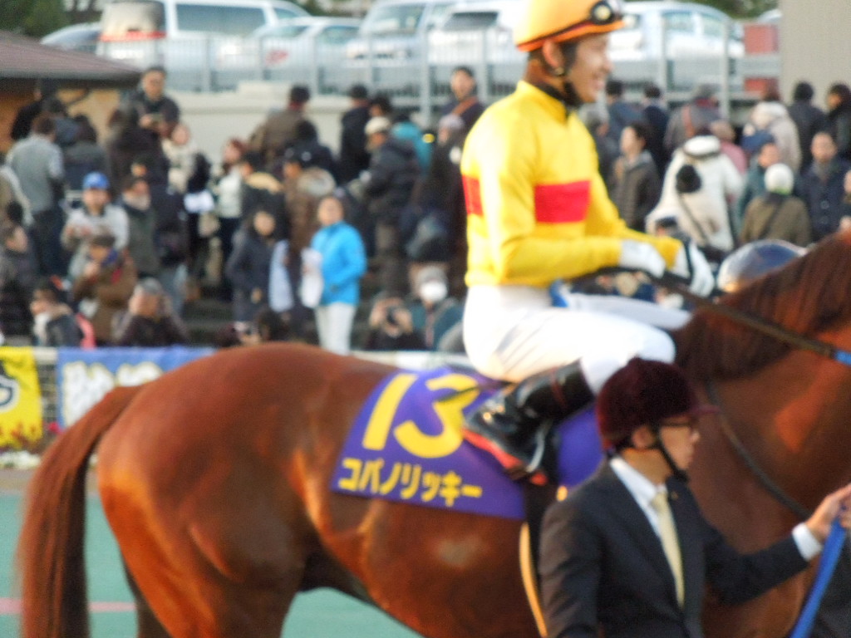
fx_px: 5261
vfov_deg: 6.9
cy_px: 319
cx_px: 426
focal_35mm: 214
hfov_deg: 9.2
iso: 1600
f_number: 5.1
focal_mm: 38.6
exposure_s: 1/200
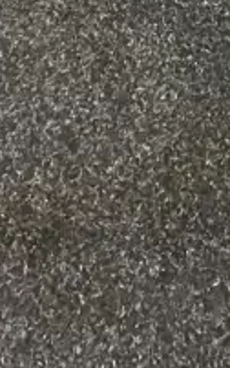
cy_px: -430
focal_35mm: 151
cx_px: 155
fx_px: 1511
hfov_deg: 8.7
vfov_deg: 11.9
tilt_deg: -33.8
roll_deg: -1.3
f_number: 1.8
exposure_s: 1/33
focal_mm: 3.99
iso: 250
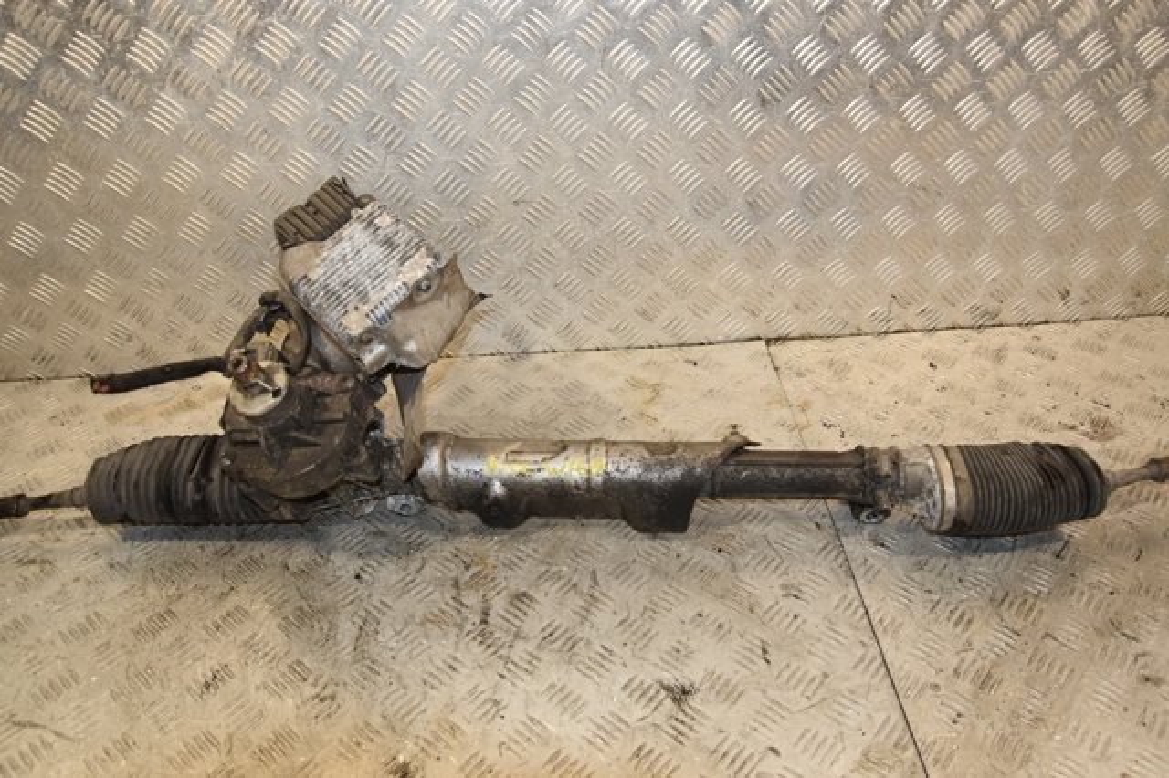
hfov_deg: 67.4
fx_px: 876
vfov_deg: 47.9
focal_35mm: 27
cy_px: 389
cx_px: 584
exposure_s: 1/200
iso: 800
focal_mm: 18
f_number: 5.6
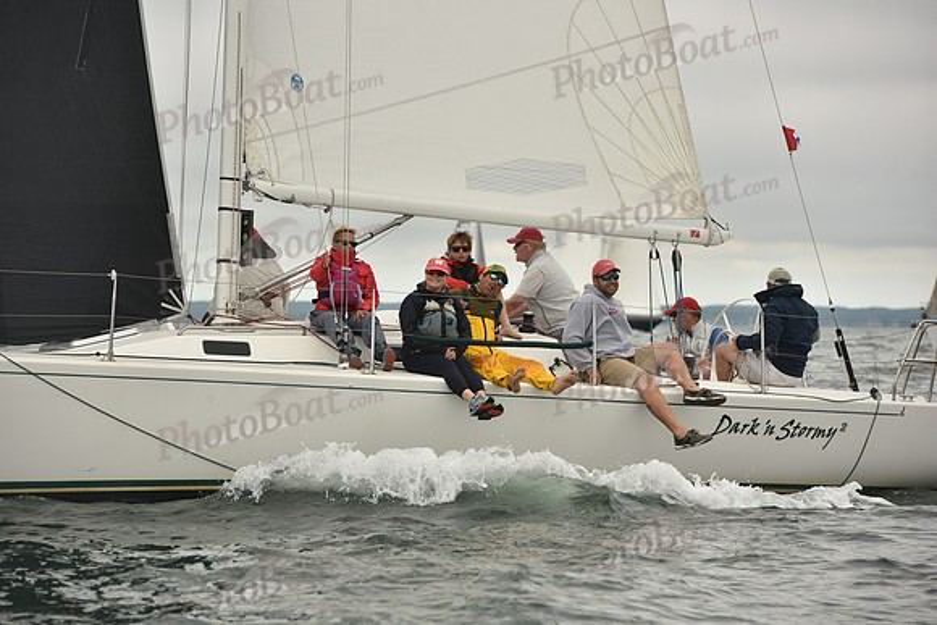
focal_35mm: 200
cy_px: 312
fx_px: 5207
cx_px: 468
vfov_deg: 6.9
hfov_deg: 10.3
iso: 320
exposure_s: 1/800
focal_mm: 200
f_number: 8
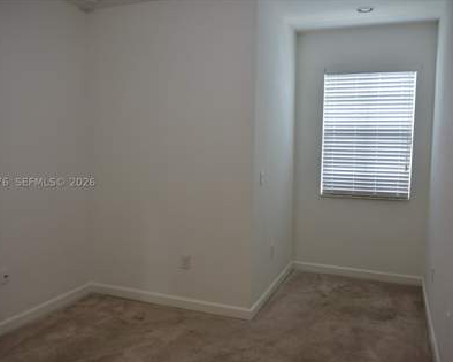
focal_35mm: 32
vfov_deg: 45.8
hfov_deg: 55.7
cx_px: 223
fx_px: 429
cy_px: 182
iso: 800
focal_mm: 28
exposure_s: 1/100
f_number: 3.2
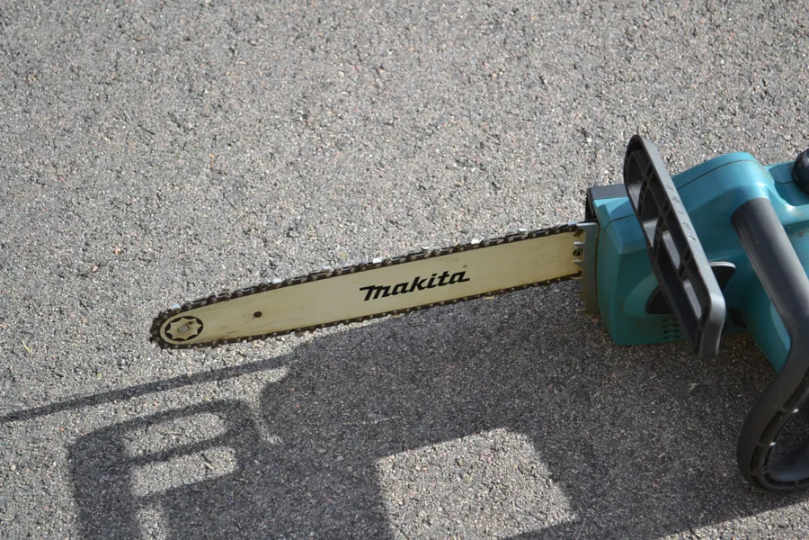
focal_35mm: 82
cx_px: 404
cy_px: 270
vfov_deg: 16.6
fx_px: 1854
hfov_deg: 24.6
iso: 100
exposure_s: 1/125
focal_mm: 55
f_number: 5.6
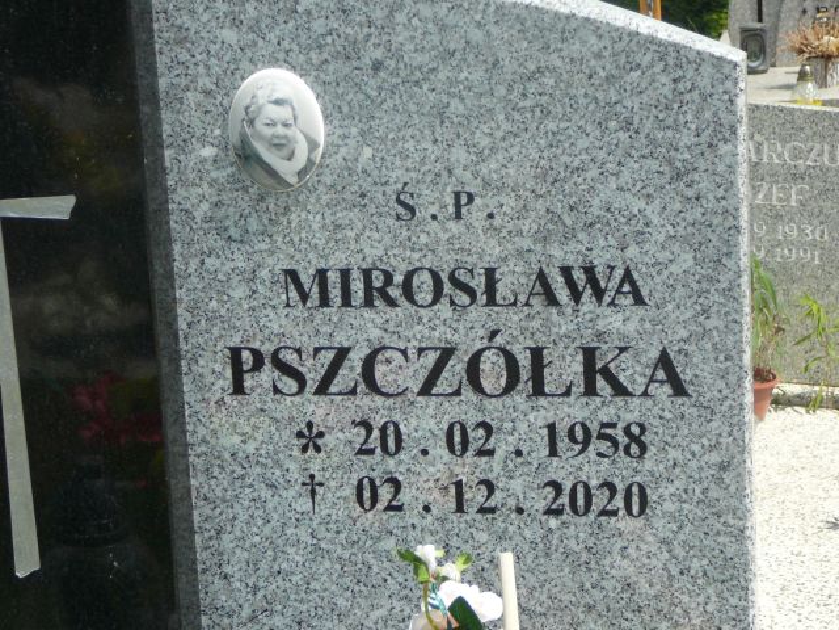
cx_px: 420
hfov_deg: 23.8
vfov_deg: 18.0
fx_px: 1987
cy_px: 315
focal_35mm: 82
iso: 80
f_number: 3.8
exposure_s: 1/640
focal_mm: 12.2
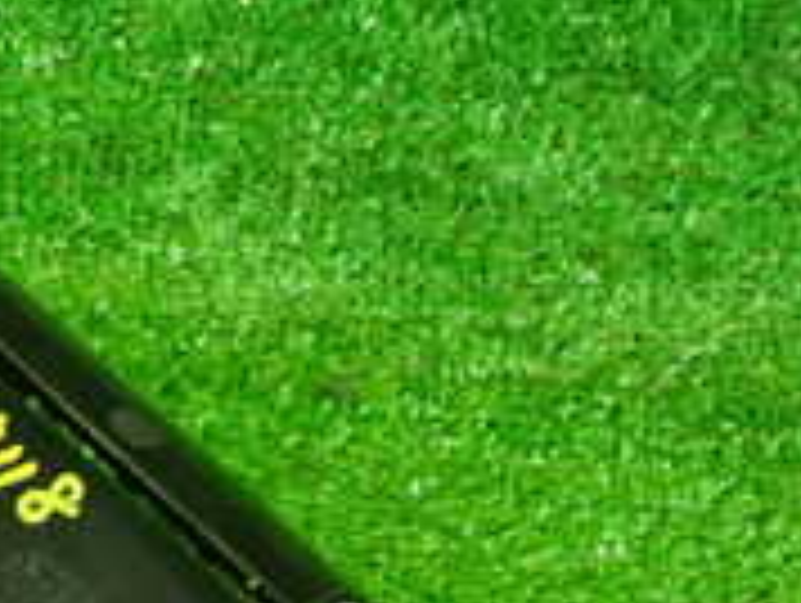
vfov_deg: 13.9
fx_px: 2340
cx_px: 364
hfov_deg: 19.4
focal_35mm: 101
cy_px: 864
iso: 800
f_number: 2.3
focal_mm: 5.4
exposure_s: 1/20
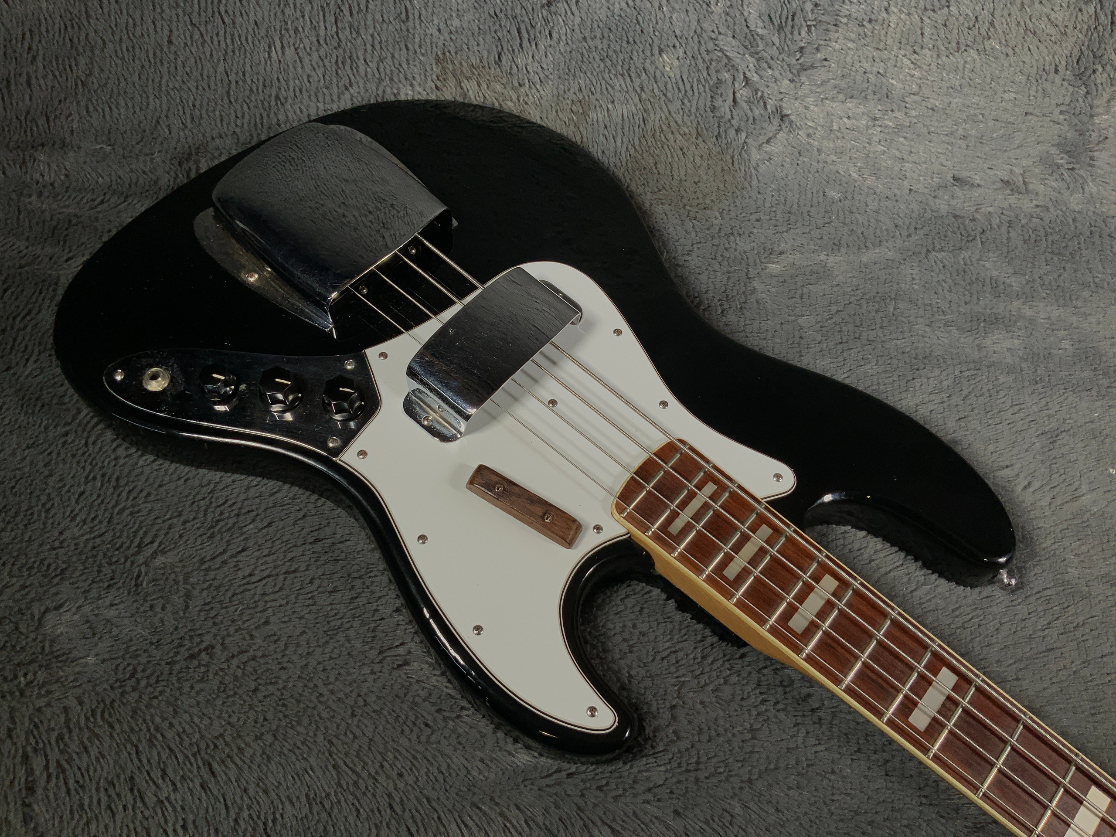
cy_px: 418
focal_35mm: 29
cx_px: 558
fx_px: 935
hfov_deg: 61.7
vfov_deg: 48.2
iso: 20
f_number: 1.8
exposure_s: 1/312
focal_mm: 3
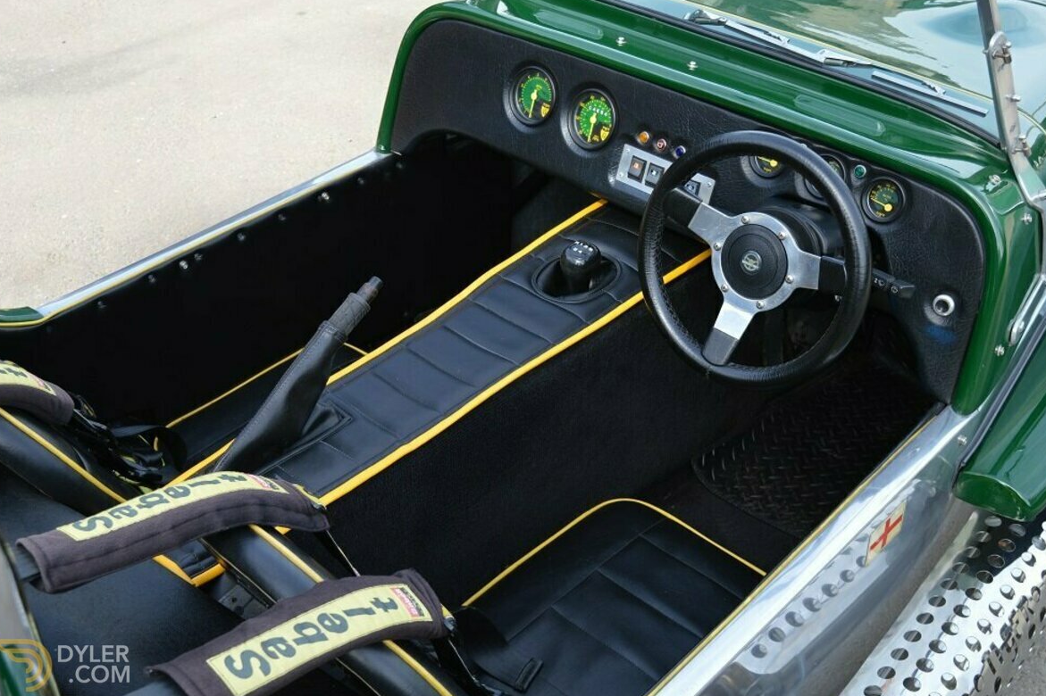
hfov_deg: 45.4
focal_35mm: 43
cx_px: 523
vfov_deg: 31.2
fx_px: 1249
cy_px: 345
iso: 140
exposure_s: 1/125
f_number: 5.6
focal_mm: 28
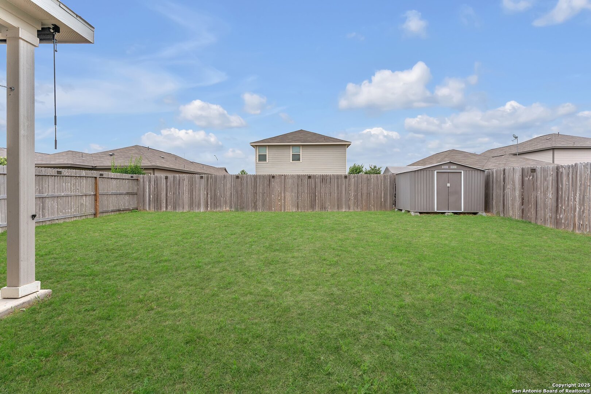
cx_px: 296
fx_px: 230
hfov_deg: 104.3
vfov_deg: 81.2
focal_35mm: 14
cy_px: 197
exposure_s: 1/125
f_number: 10
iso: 125
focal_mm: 14
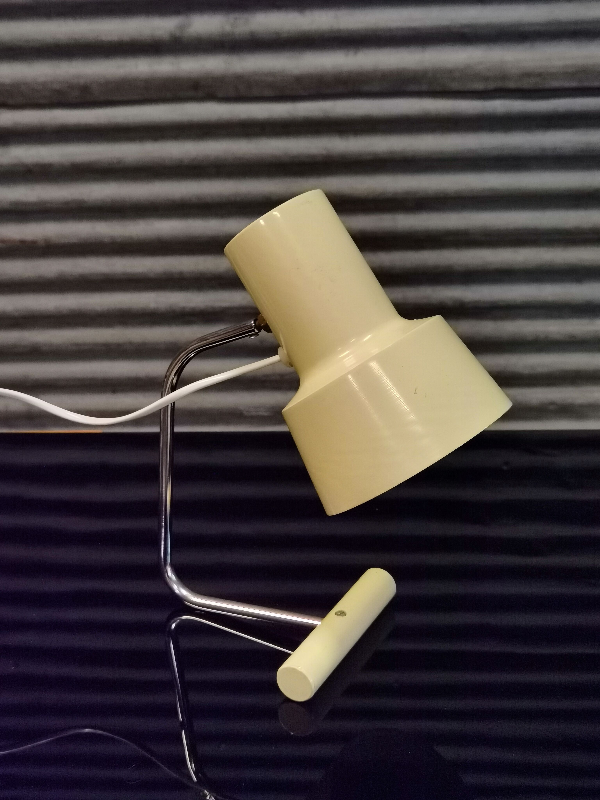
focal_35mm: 42
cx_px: 300
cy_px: 400
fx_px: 971
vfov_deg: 44.8
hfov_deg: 34.3
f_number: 1.9
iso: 500
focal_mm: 6.71
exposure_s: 1/25
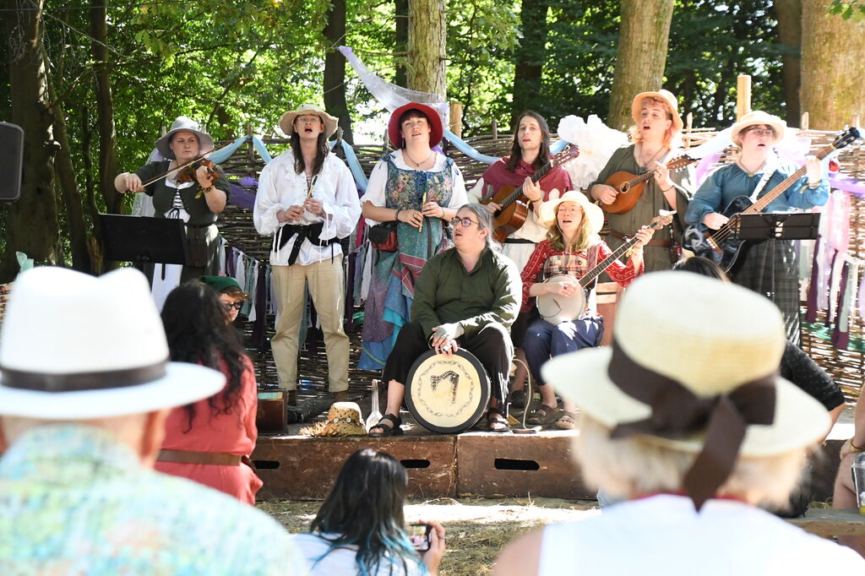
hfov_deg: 23.4
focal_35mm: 87
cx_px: 432
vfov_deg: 15.7
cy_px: 288
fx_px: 2090
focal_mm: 58
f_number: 4.8
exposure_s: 1/1000
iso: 5000
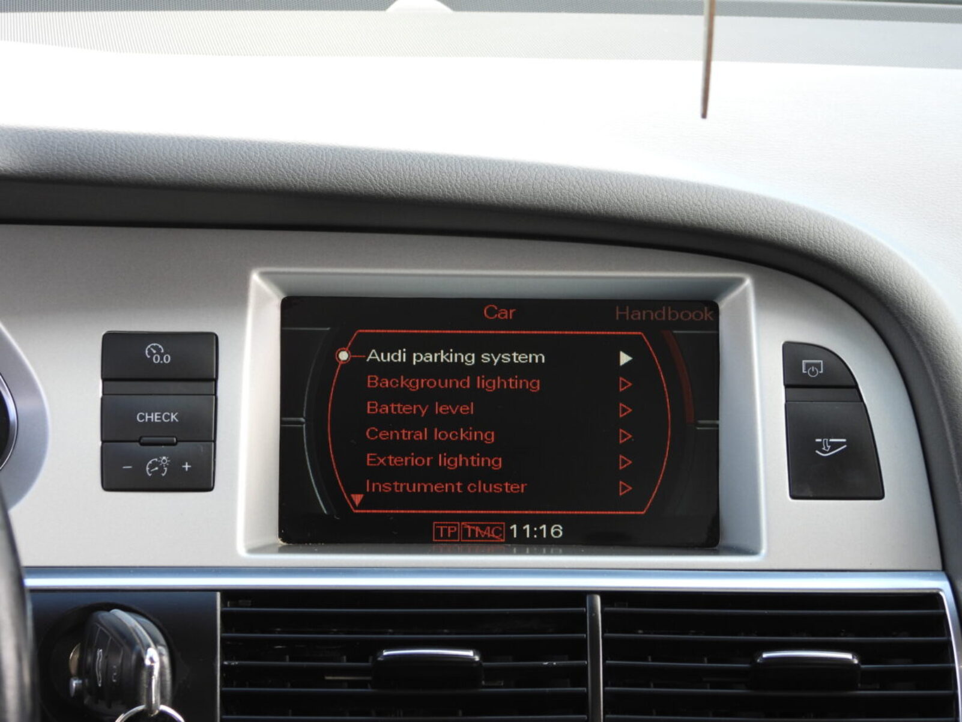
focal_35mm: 91
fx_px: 2529
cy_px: 361
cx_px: 481
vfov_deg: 16.2
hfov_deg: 21.5
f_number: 3.5
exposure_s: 1/60
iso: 110
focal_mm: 16.3
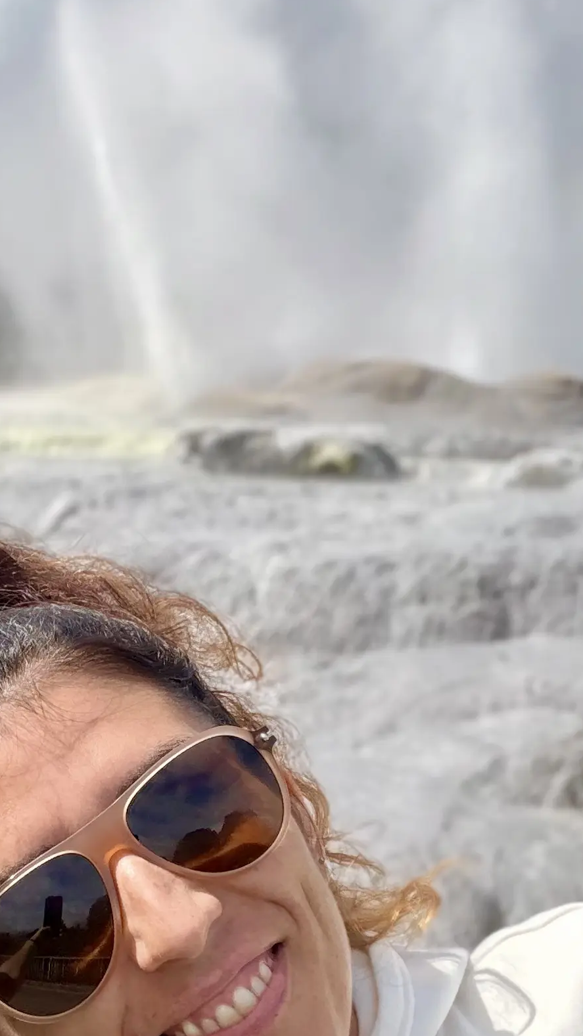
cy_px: 679
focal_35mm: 64
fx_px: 1759
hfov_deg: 18.7
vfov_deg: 32.6
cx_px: 133
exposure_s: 1/1381
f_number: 1.9
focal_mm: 2.71
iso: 40
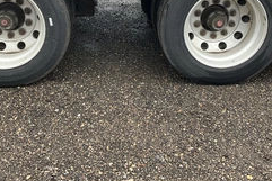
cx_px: 137
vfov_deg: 26.3
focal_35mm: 50
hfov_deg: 39.6
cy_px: 27
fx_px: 378
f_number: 1.8
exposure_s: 1/243
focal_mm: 3
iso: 20
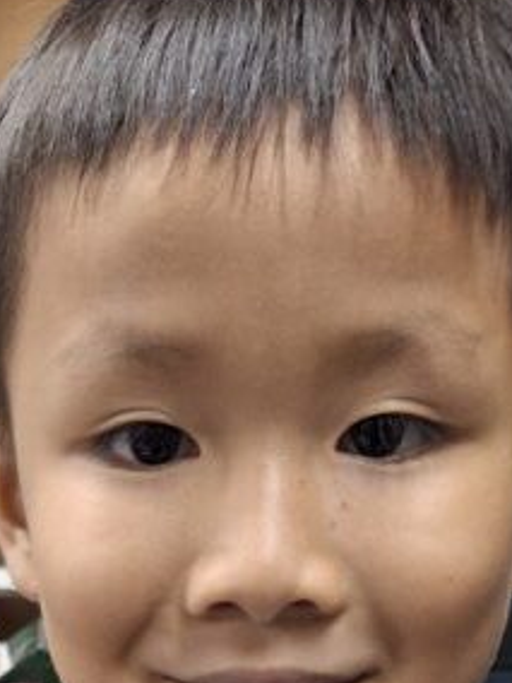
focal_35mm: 88
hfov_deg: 16.7
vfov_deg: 18.3
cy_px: 1166
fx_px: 1735
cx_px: 139
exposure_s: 1/100
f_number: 1.8
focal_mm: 4.69
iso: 160
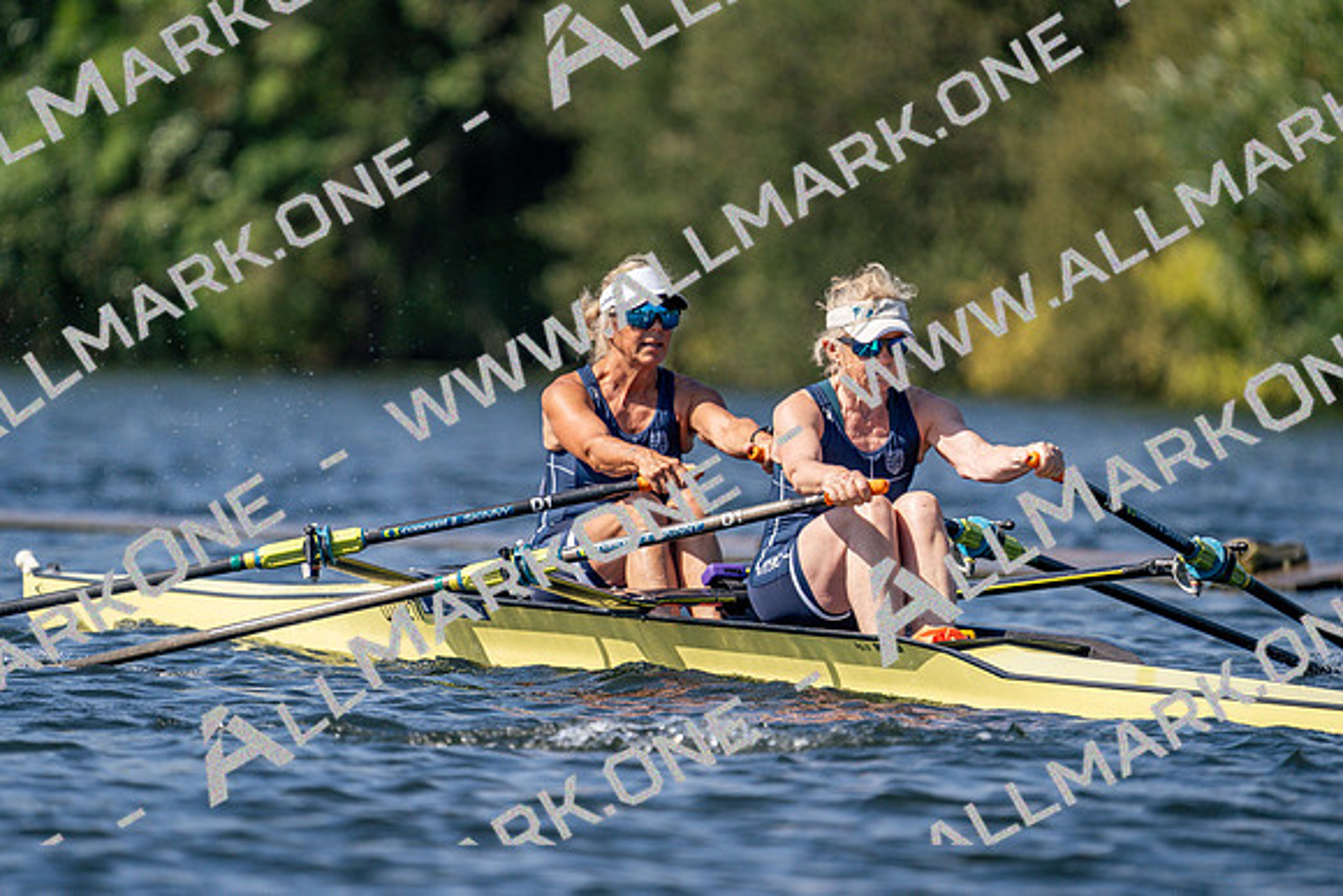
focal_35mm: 600
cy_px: 448
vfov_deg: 2.3
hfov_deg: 3.4
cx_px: 672
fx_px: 22388
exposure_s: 1/2000
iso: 320
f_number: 6.3
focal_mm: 600
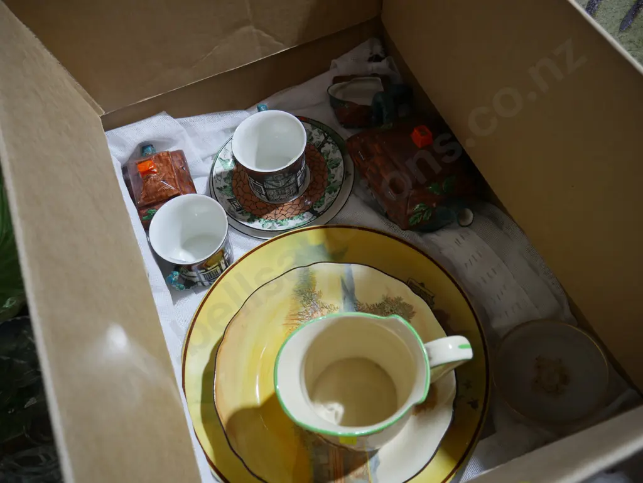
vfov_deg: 49.8
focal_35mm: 28
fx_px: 520
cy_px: 242
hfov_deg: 63.4
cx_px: 322
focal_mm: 14
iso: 250
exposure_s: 1/60
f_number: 3.5
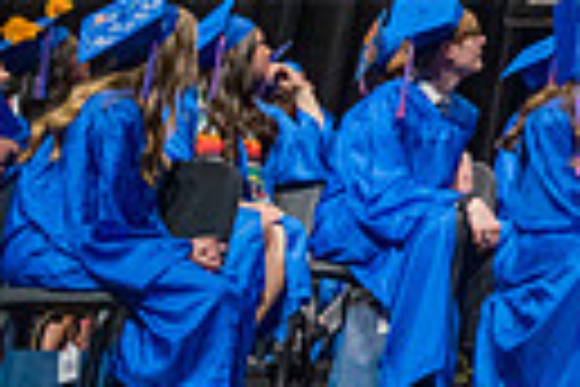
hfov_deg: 14.4
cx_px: 1290
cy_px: -218
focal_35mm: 108
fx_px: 1740
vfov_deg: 12.0
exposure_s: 1/160
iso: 2500
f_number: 2.8
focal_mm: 24
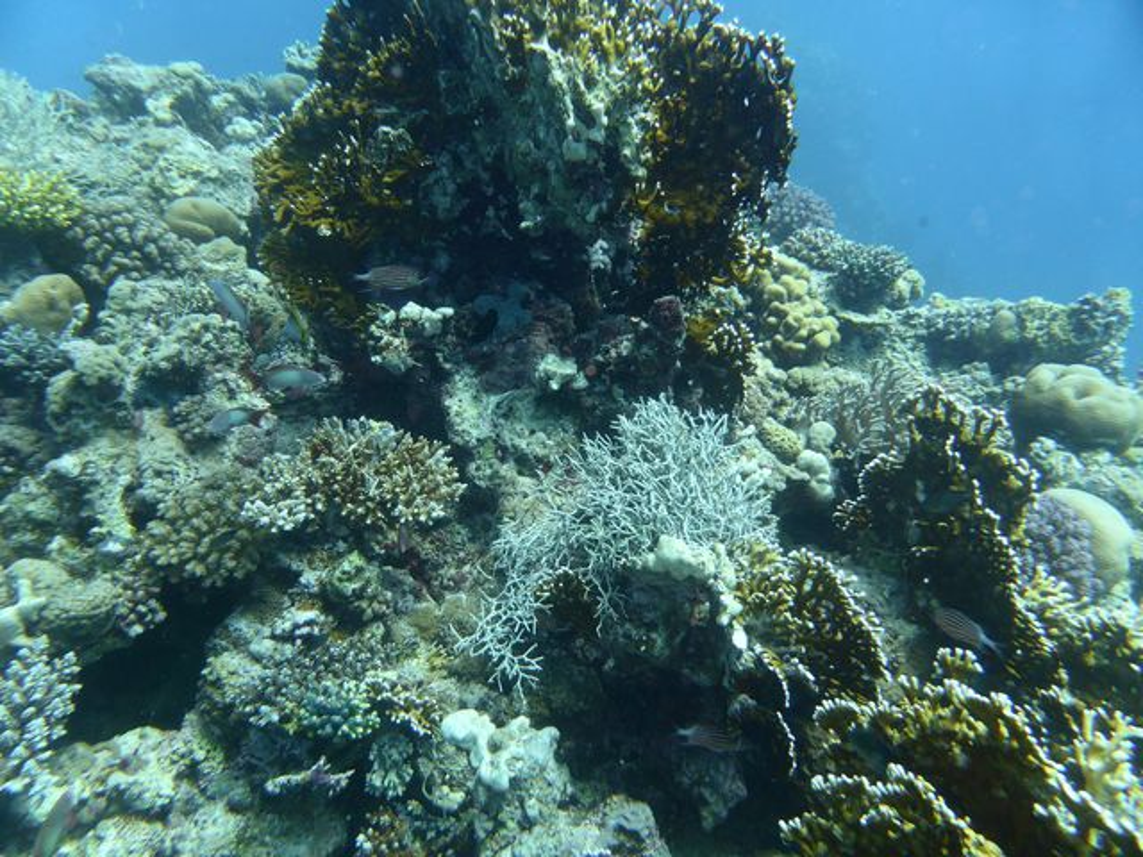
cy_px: 428
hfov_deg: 71.6
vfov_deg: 56.8
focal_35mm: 24
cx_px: 572
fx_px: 792
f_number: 3.3
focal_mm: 4.3
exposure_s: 1/160
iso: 100
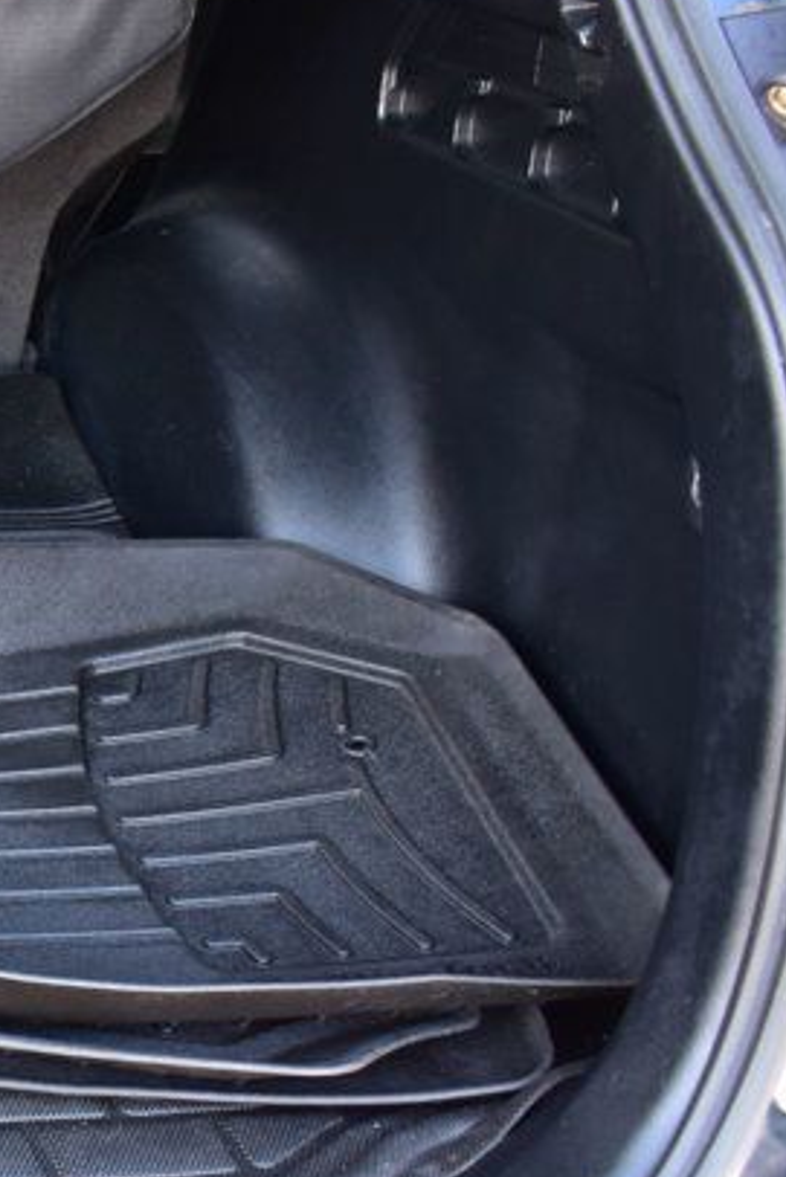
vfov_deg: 29.6
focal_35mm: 68
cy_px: 620
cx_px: -626
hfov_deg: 16.7
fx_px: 2225
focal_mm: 18
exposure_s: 1/15
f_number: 6.3
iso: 400
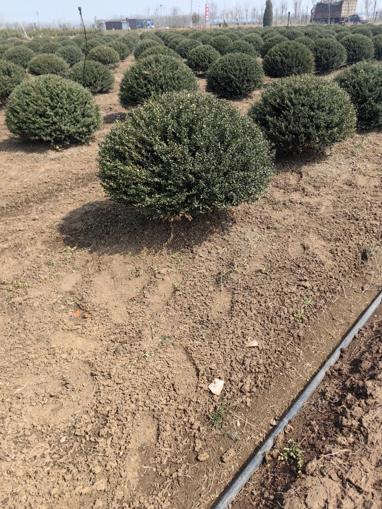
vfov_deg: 65.3
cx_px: 191
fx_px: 397
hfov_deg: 51.3
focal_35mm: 27
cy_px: 254
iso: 50
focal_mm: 5.75
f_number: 2
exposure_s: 1/1776
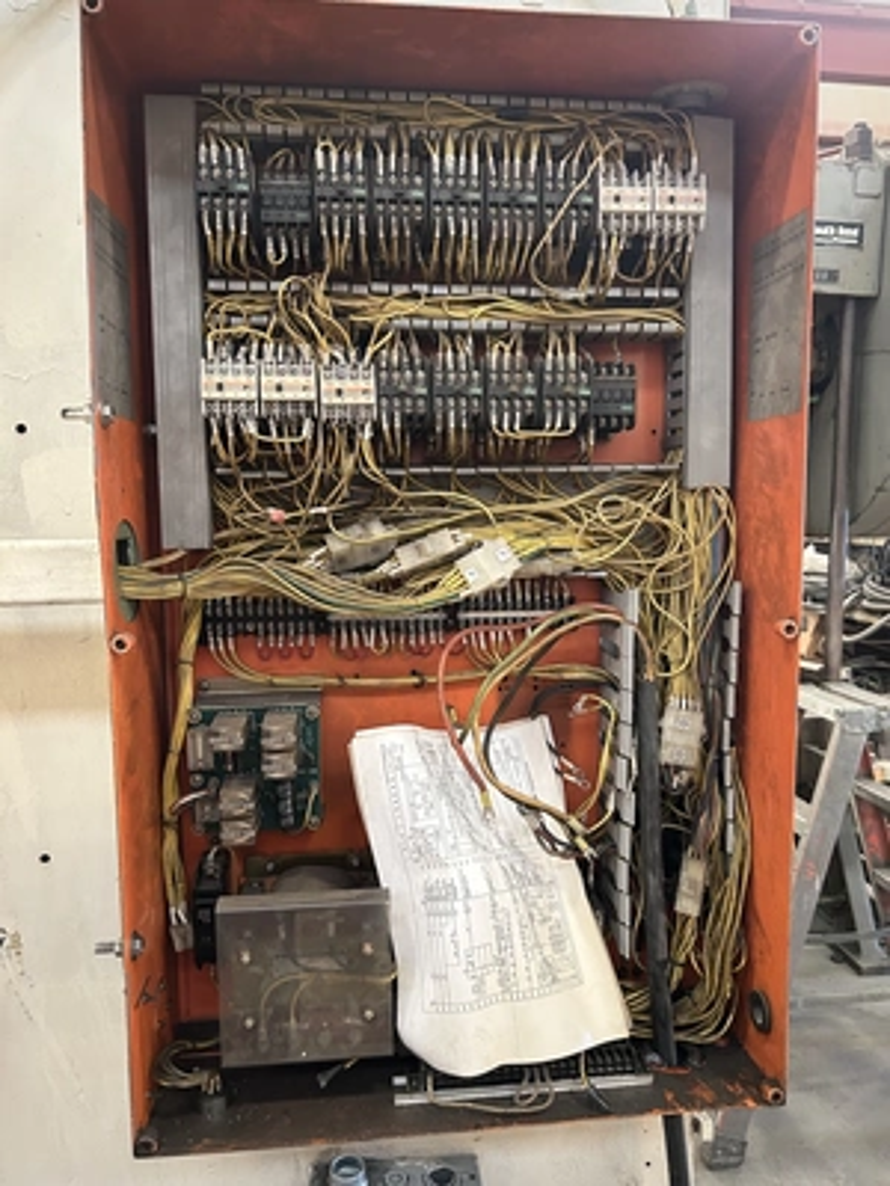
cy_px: 593
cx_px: 445
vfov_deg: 67.3
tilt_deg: -5.2
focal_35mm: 26
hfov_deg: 53.1
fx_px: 891
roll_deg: -0.1
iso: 400
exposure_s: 1/60
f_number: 1.5
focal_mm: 5.7
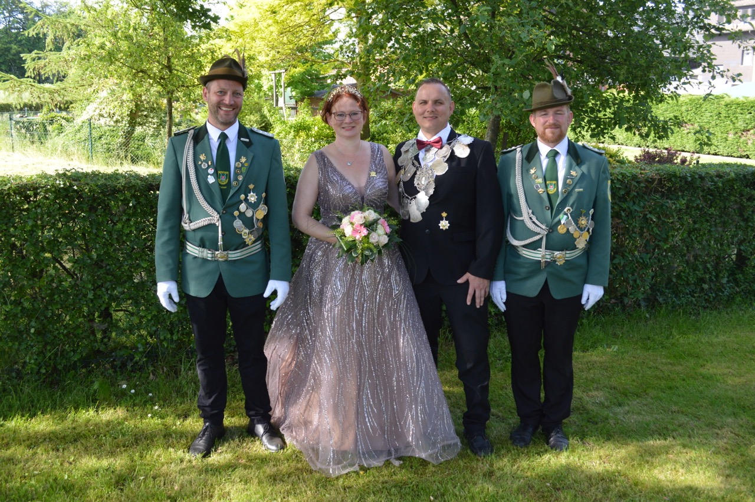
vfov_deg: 39.9
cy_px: 251
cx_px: 378
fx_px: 691
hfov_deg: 57.3
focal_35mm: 33
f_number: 5.6
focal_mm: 22
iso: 400
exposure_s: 1/125
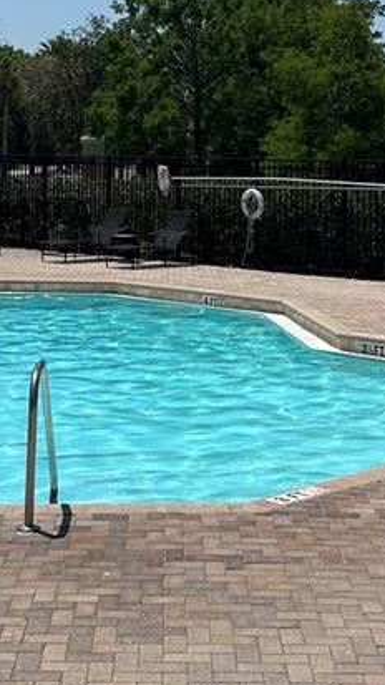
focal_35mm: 76
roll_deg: -0.4
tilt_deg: +3.0
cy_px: 58
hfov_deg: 15.9
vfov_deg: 26.8
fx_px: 1381
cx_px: 188
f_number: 1.78
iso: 80
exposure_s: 1/8929
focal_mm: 6.86
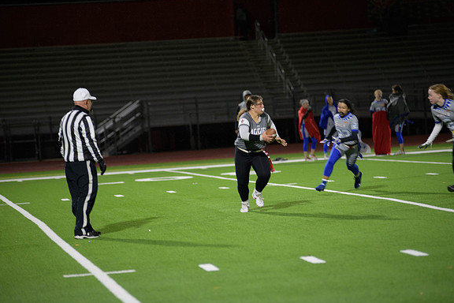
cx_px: 228
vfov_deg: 9.1
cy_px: 151
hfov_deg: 13.6
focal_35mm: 151
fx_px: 1904
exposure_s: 1/200
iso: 900
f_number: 2.8
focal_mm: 150
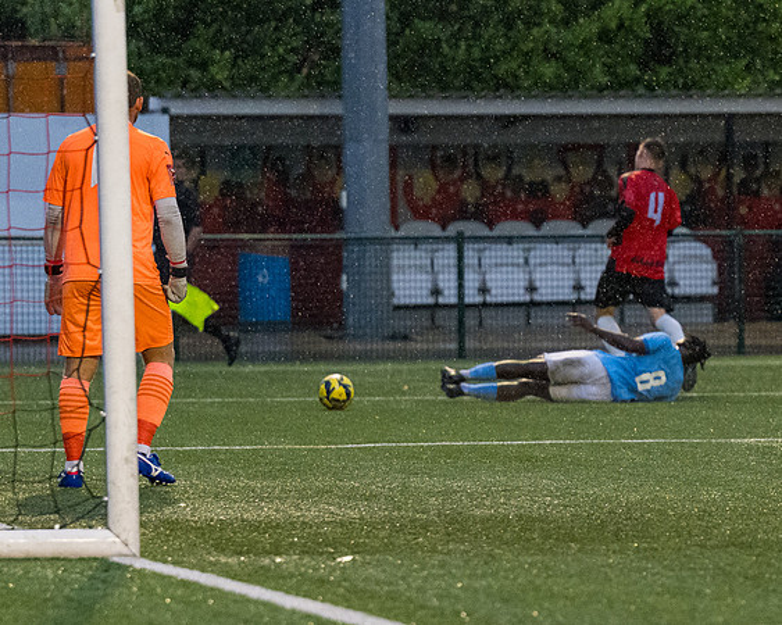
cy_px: 462
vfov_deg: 4.9
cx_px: 675
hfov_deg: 6.1
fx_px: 7292
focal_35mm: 315
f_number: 2.8
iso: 4000
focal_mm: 125
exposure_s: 1/1000
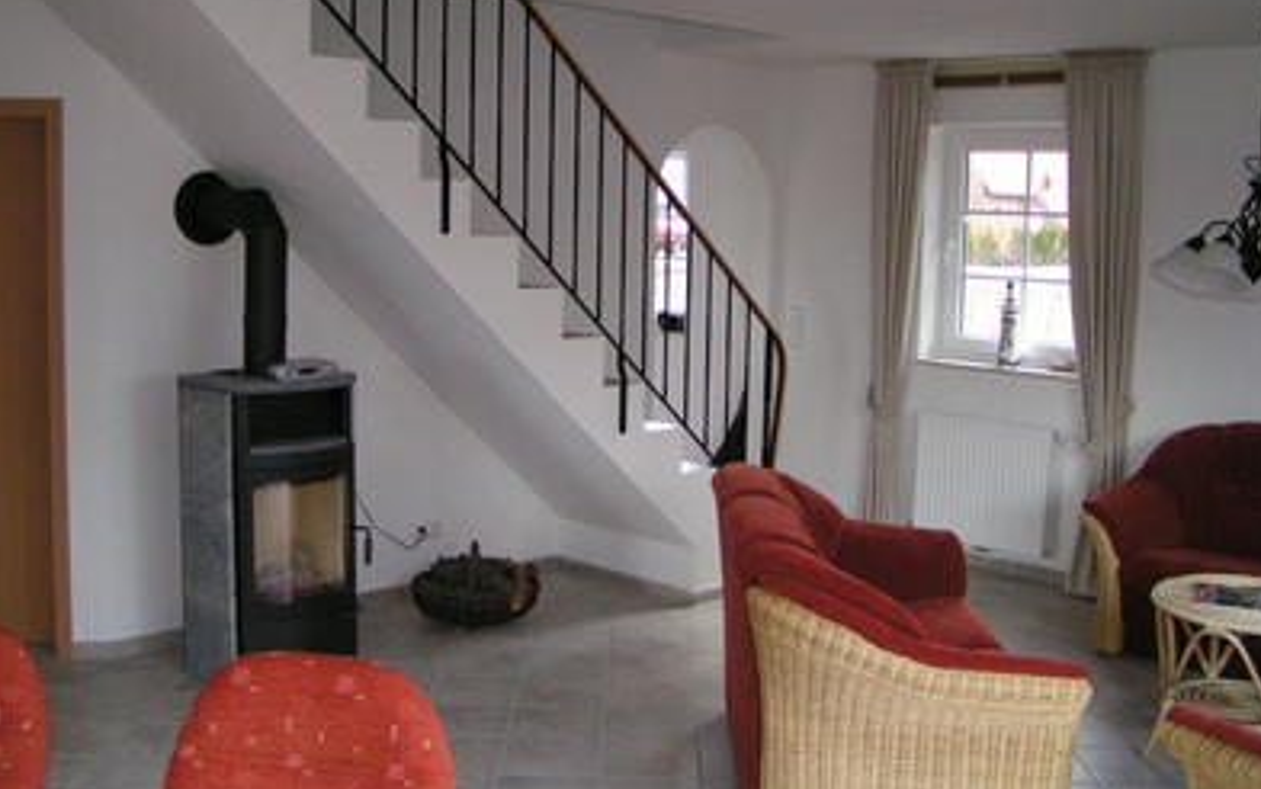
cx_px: 635
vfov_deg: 31.3
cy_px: 359
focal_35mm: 41
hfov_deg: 48.2
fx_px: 1410
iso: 100
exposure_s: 1/40
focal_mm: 5.8
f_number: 2.8
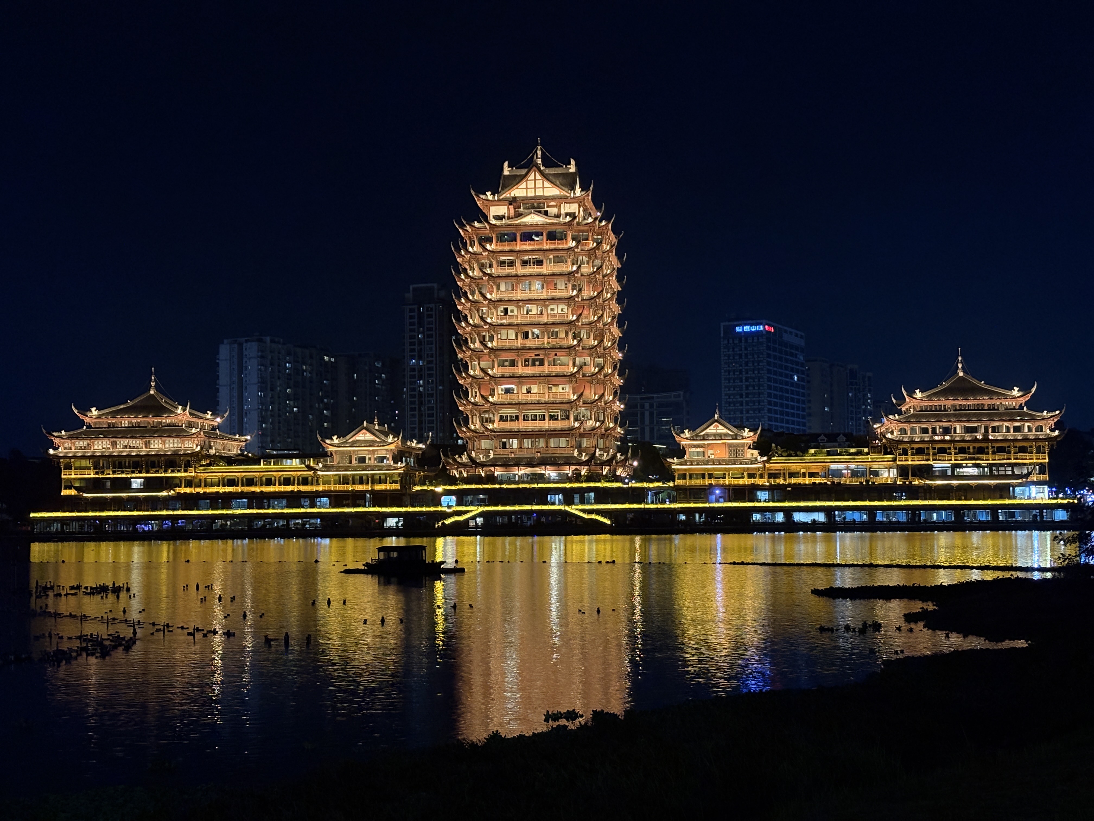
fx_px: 1643
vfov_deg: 28.0
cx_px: 547
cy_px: 410
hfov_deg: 36.8
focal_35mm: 52
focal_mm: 5.96
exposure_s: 1/33
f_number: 1.6
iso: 250
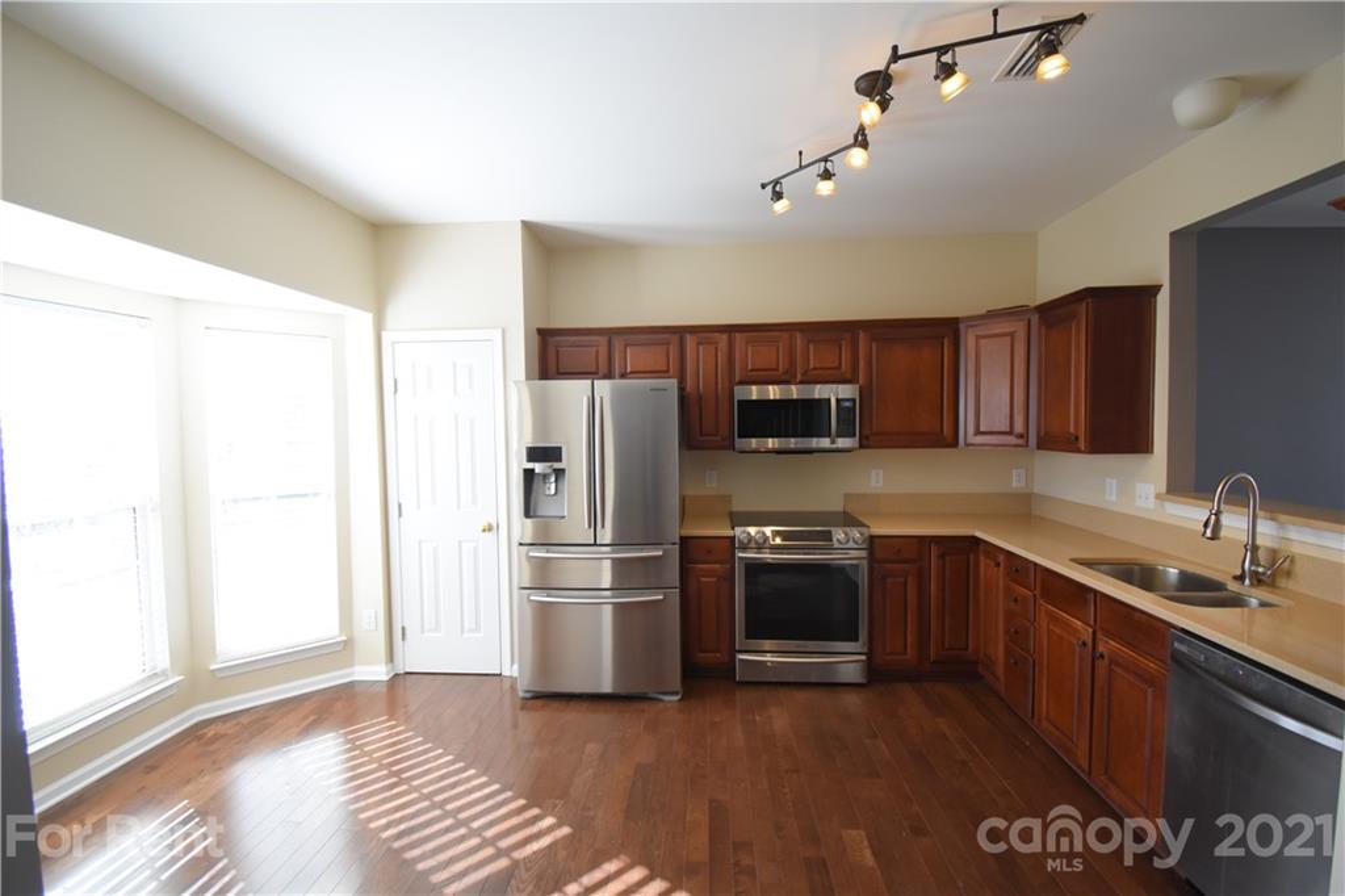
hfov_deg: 100.4
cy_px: 448
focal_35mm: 15
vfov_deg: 77.3
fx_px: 560
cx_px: 672
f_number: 4.5
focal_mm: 10
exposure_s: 1/160
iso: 800
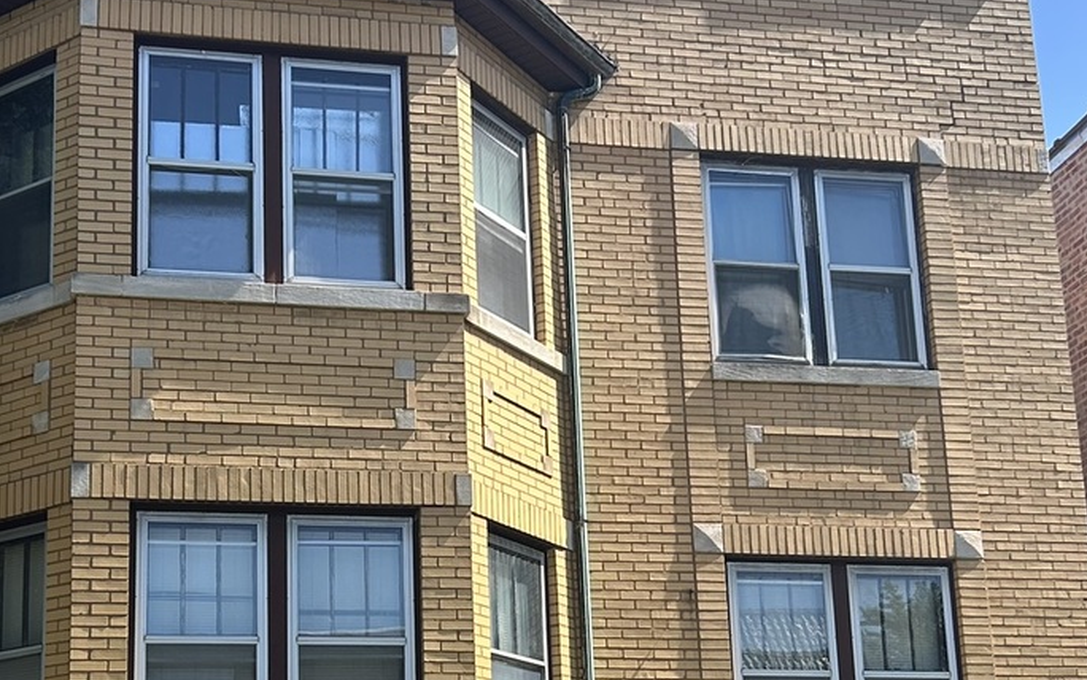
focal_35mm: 58
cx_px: 431
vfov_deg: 22.1
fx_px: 1719
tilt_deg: +13.7
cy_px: 558
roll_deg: +1.1
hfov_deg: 35.0
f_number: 1.5
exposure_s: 1/1838
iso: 50
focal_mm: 5.7
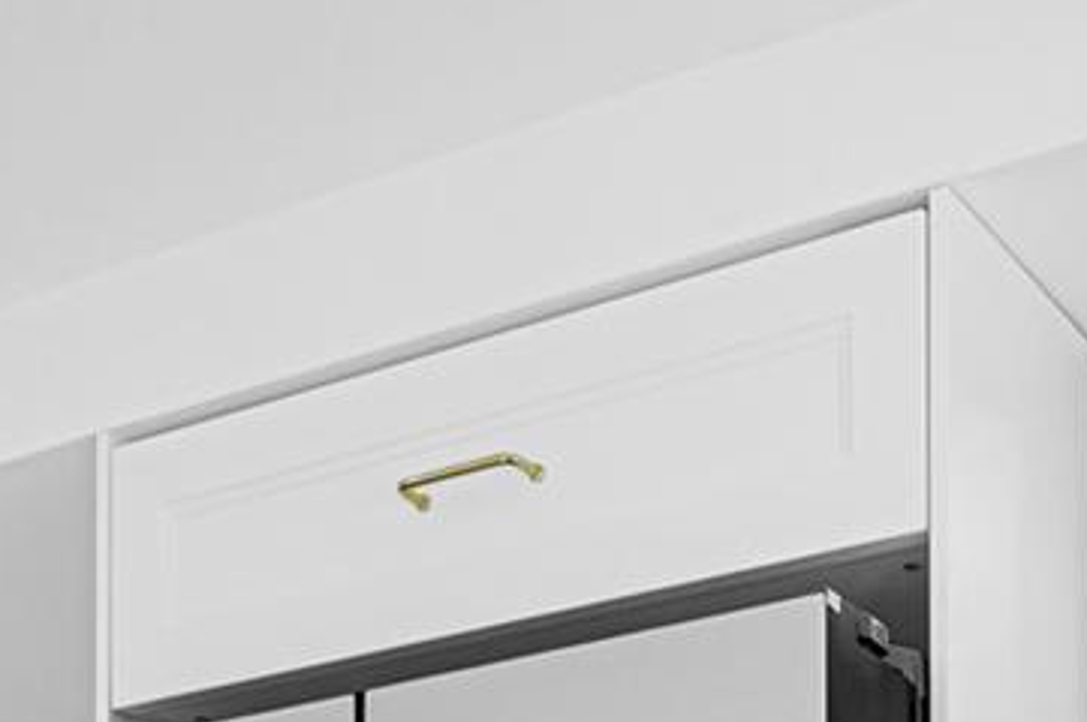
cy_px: 1500
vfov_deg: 16.2
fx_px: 1870
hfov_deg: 28.6
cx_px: 1265
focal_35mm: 62
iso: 100
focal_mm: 14
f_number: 4
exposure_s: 1/25
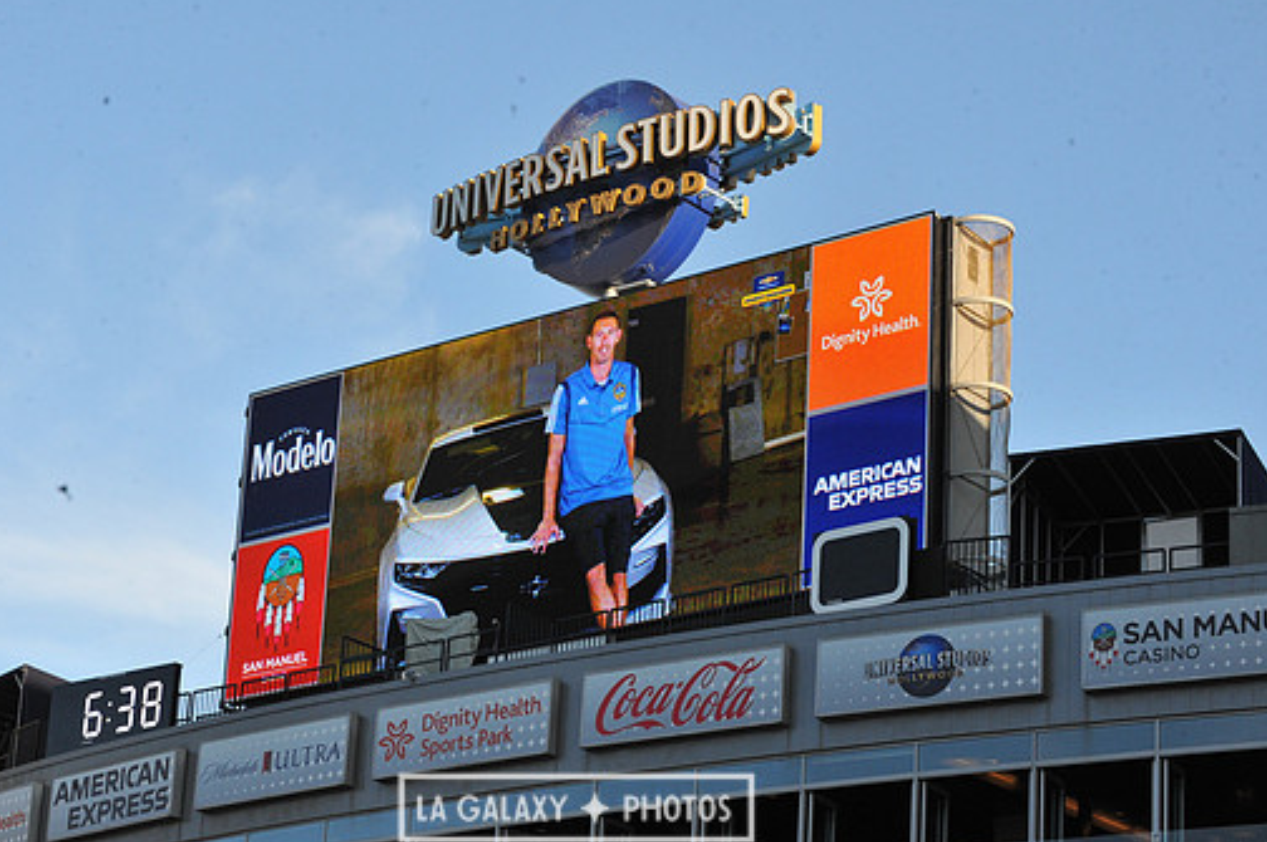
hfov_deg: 20.6
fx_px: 3481
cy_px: 430
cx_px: 576
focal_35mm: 99
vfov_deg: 13.8
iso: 1600
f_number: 14
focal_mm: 86
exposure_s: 1/800
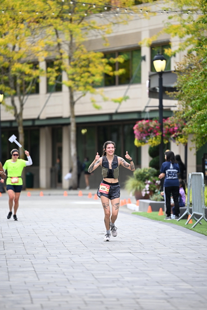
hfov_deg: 6.9
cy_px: 155
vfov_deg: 10.3
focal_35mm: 200
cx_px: 104
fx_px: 1724
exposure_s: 1/1600
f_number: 2.8
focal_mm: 200
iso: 640
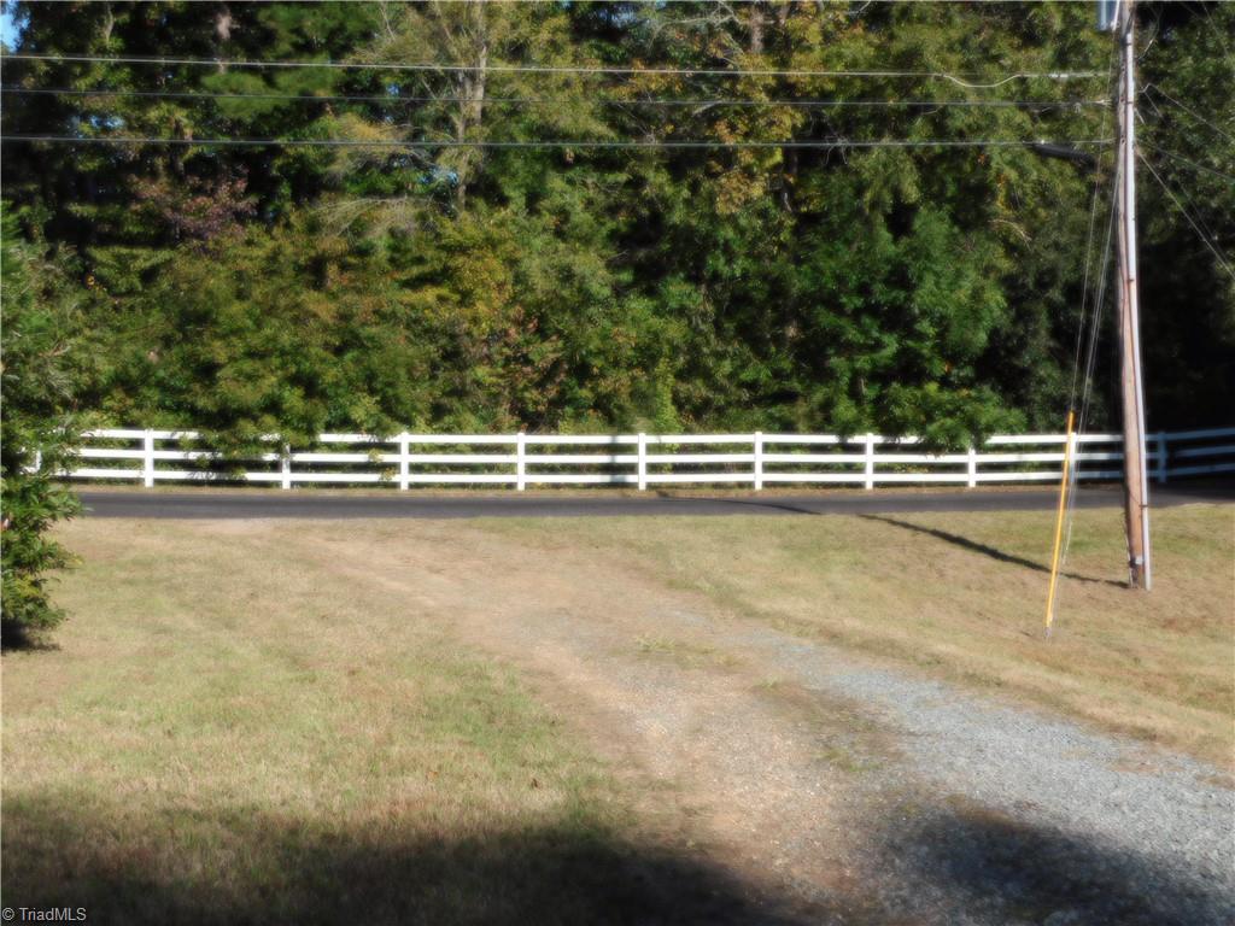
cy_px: 463
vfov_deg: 32.2
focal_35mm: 45
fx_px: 1605
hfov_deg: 42.1
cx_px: 618
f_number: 3.7
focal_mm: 8
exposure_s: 1/1250
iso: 125
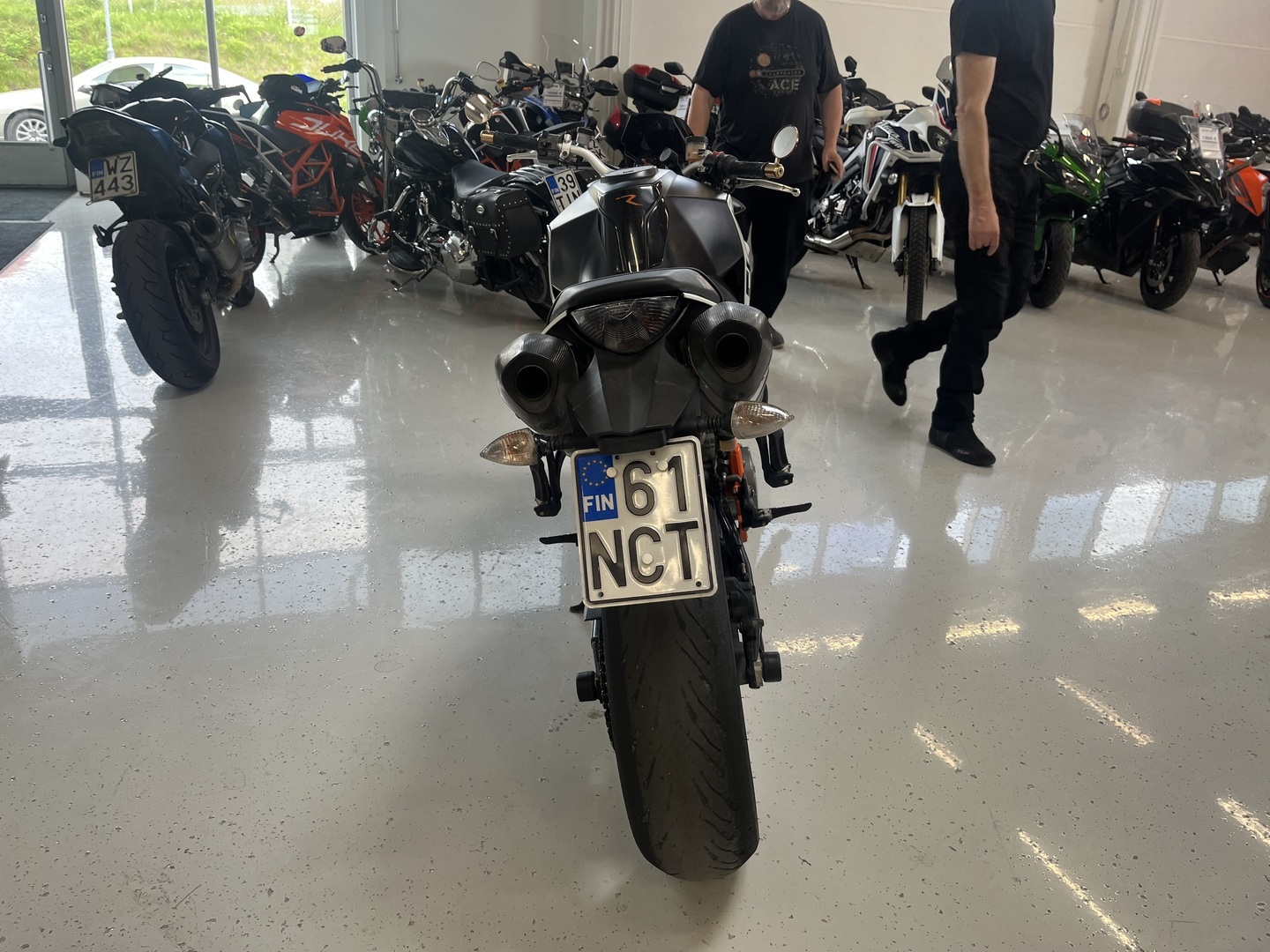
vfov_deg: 53.1
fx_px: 954
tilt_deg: -22.1
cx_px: 635
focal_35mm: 26
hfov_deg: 67.3
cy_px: 476
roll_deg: -4.5
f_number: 1.6
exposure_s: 1/100
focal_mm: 5.1
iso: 32
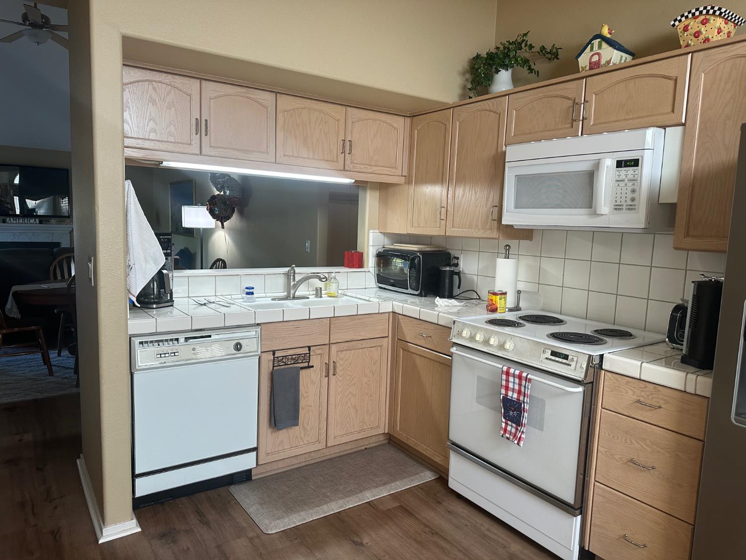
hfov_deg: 71.6
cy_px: 280
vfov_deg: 56.8
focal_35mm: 24
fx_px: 517
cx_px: 373
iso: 200
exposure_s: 1/120
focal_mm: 6.86
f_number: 1.78
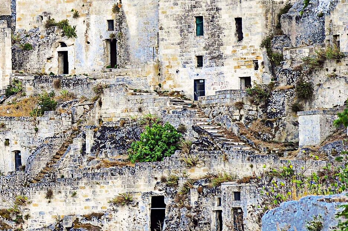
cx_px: -6
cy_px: 81
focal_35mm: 514
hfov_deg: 4.0
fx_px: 4964
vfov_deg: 2.7
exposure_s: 1/125
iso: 800
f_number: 4
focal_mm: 200
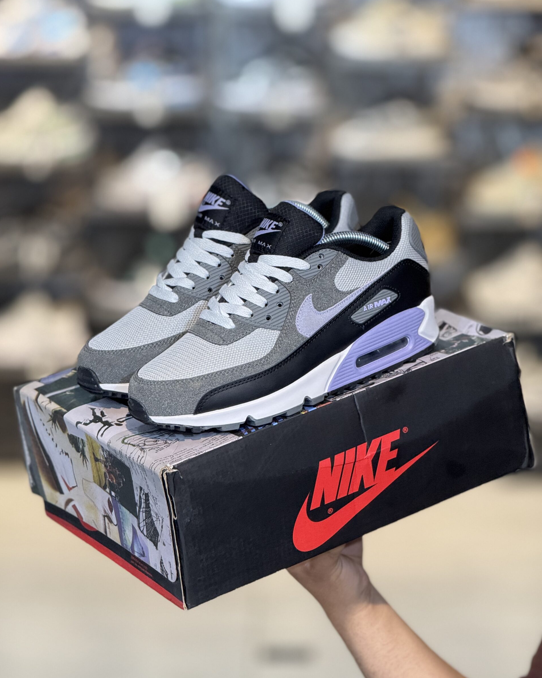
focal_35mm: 126
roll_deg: -0.6
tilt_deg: -8.0
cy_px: 338
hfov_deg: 12.2
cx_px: 271
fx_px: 2526
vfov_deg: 15.3
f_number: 2.8
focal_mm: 15.66
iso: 250
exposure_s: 1/100
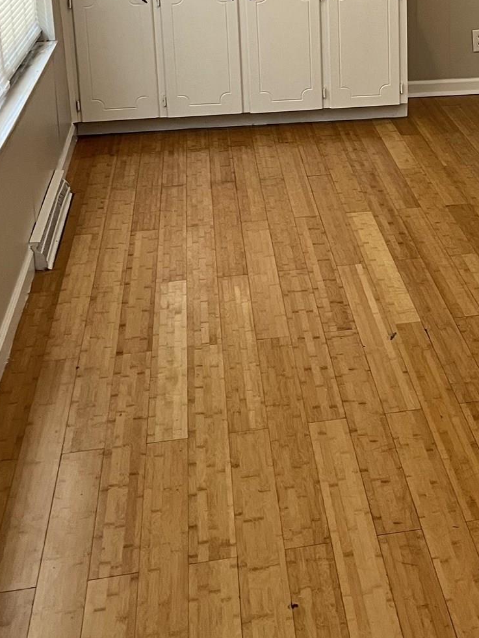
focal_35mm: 61
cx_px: 482
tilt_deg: -13.7
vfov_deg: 30.5
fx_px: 1125
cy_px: 84
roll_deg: +0.3
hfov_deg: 23.0
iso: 125
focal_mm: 5.1
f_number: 1.6
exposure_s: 1/60
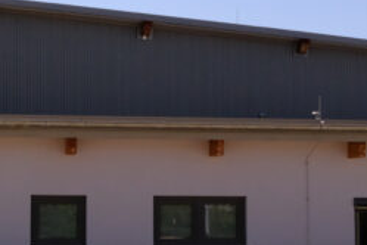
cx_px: 94
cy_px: 121
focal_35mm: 114
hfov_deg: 17.8
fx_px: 1162
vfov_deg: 12.0
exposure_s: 1/4000
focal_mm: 24.8
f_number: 9
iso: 2000
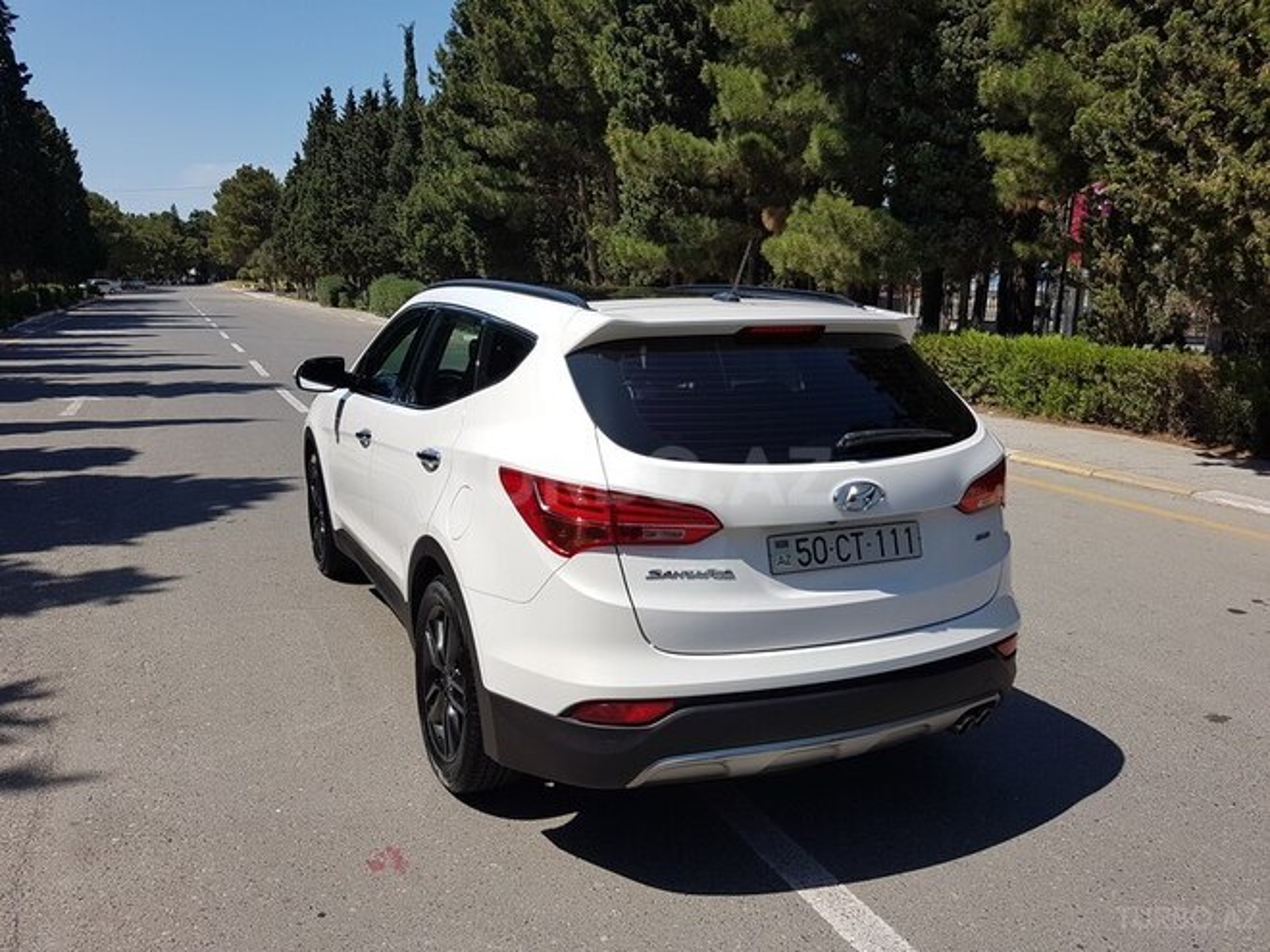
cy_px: 476
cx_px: 635
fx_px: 954
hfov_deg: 67.3
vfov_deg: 53.1
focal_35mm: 26
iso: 40
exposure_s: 1/2552
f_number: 1.7
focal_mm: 4.2
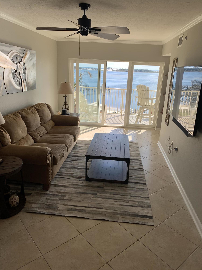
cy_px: 135
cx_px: 101
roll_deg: -3.2
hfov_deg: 53.1
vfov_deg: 67.3
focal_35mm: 26
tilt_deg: -17.9
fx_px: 202
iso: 25
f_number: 1.8
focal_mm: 4.25
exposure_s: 1/415
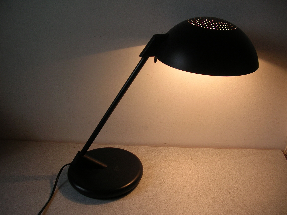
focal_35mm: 35
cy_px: 108
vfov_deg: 40.6
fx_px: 290
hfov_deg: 52.7
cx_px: 144
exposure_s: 1/223
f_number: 2.8
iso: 50
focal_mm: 5.8
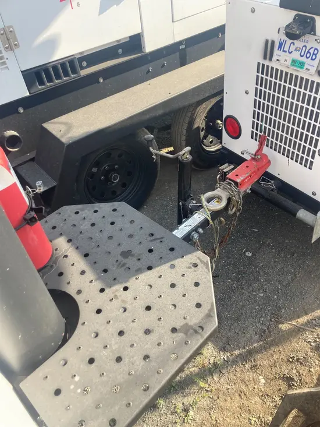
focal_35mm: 28
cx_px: 160
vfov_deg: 63.4
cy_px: 214
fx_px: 345
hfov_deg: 49.8
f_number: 1.8
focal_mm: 3.99
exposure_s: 1/436
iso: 20
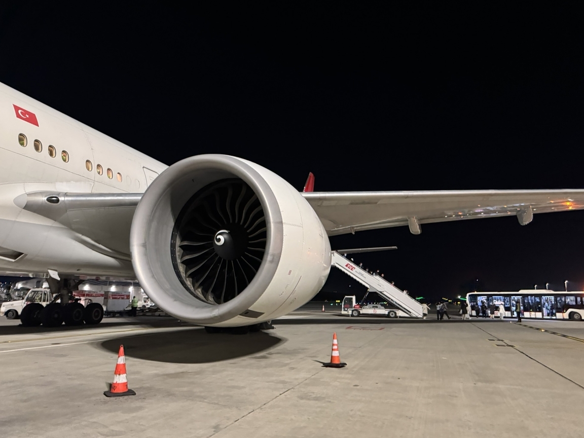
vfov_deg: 54.9
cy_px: 219
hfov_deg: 69.4
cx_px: 288
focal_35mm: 25
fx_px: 422
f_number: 1.78
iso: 800
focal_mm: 6.76
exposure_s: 1/43
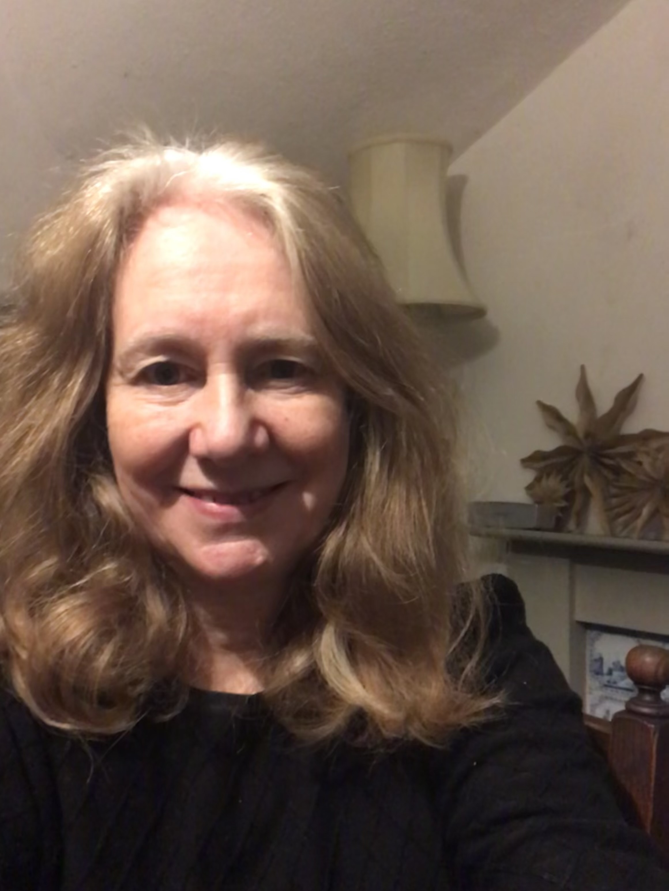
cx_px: 334
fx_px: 824
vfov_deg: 56.8
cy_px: 446
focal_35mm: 32
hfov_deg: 44.2
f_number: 2.2
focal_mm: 2.87
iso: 400
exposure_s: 1/17
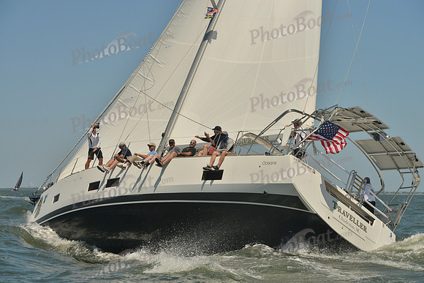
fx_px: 825
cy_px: 142
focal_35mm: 70
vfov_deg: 19.5
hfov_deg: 28.8
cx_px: 212
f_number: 9
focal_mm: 70
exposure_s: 1/1000
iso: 280
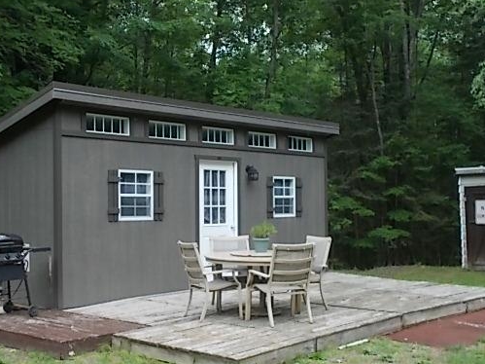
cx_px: 239
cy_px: 209
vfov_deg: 29.1
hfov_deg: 38.2
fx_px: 700
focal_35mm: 50
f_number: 3.9
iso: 80
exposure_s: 1/40
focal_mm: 6.9
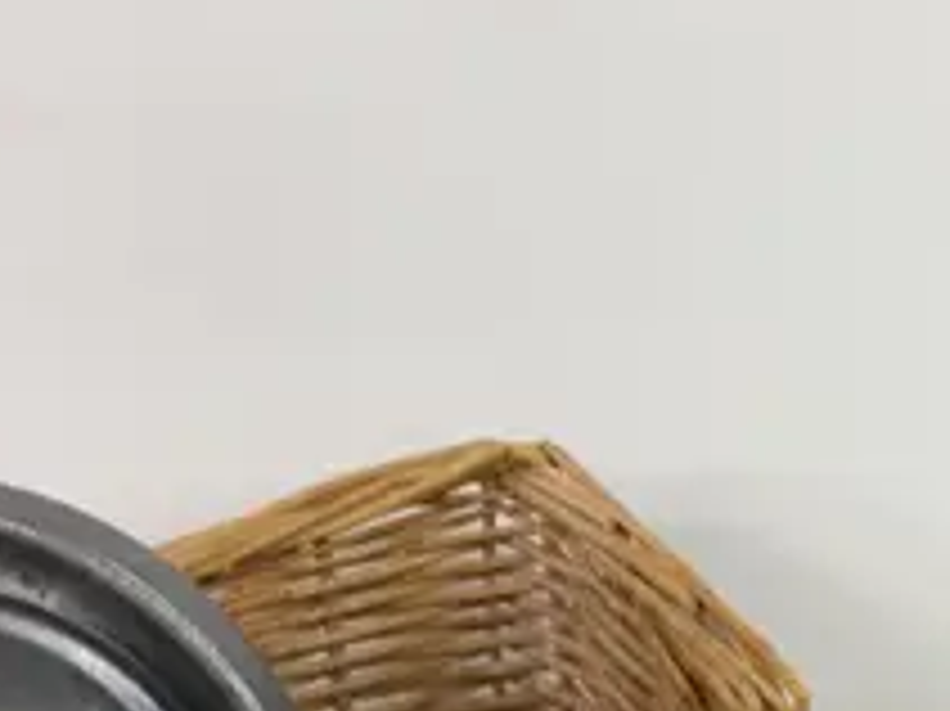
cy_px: 1400
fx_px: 3867
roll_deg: +1.5
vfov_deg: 9.8
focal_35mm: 141
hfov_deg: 13.6
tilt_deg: -24.6
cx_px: 1144
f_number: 2.2
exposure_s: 1/17
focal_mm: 4.15
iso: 32
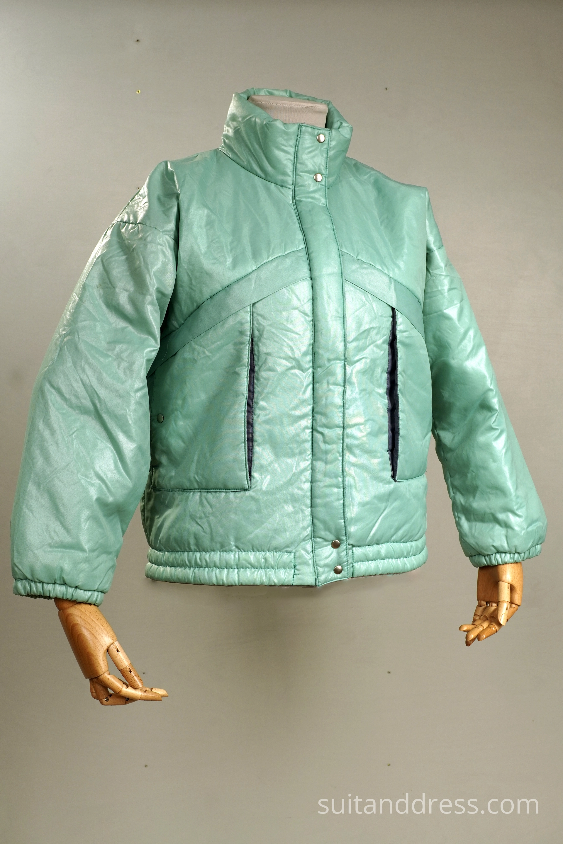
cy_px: 422
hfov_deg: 28.1
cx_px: 282
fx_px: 1126
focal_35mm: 48
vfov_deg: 41.1
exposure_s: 1/25
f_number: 8
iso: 250
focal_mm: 32
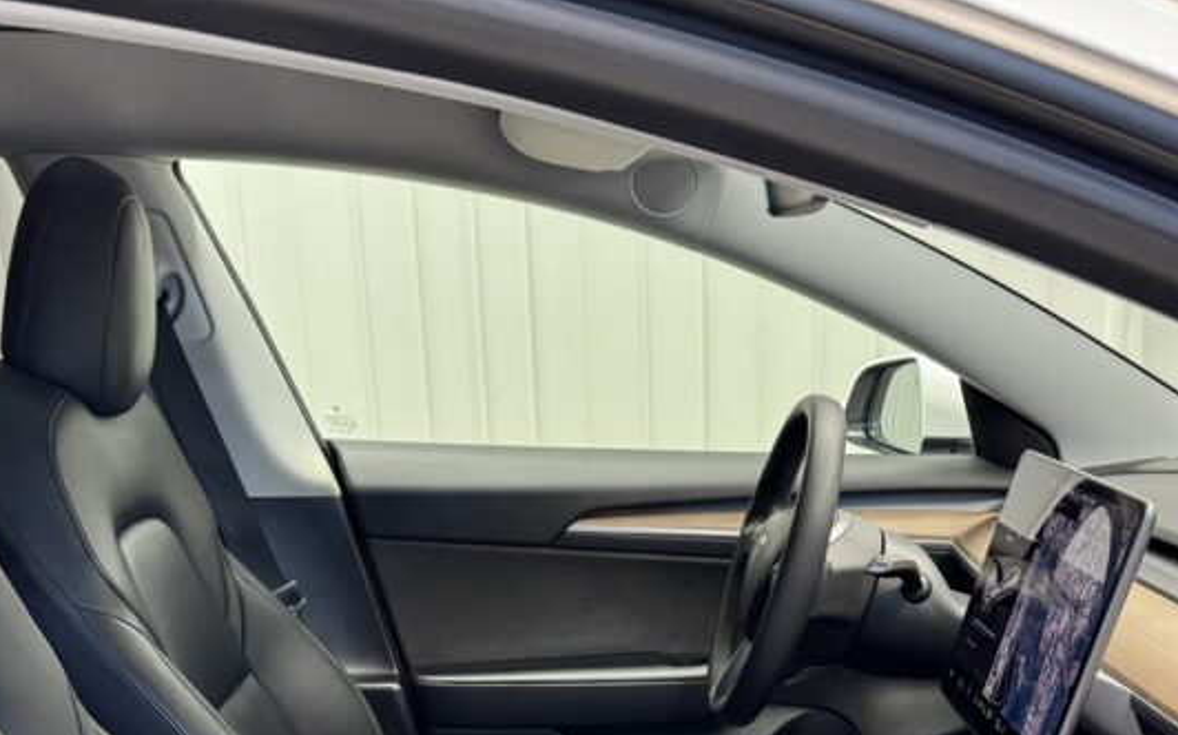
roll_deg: +1.7
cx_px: 649
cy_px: 846
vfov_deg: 24.2
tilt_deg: -19.9
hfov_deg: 41.0
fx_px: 1572
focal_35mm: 49
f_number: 1.78
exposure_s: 1/50
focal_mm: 6.76
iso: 400
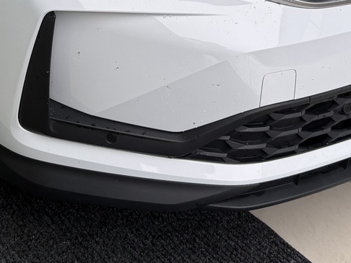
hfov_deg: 24.7
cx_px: 153
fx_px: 801
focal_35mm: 79
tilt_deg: -17.3
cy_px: -120
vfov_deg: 17.1
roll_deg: +0.0
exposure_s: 1/521
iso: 80
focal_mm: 6.76
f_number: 1.78
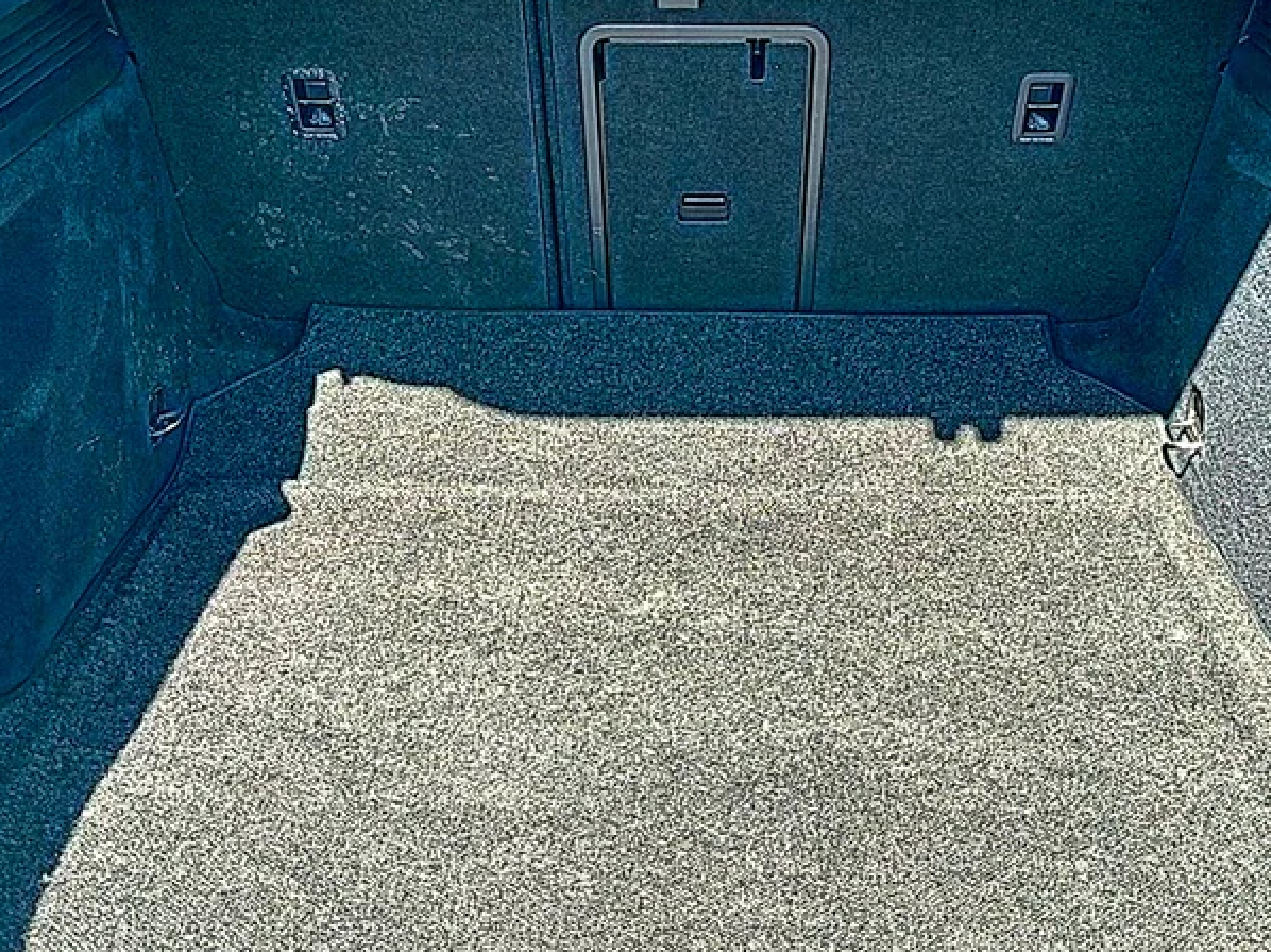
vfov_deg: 35.1
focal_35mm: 41
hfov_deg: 45.7
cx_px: 716
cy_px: 441
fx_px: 1505
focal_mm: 6.86
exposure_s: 1/552
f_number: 1.78
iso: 80
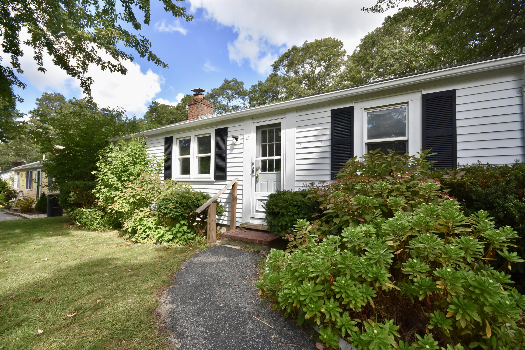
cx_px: 262
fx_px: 219
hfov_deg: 100.4
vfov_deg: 77.3
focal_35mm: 15
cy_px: 175
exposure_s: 1/500
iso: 640
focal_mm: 10
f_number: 8
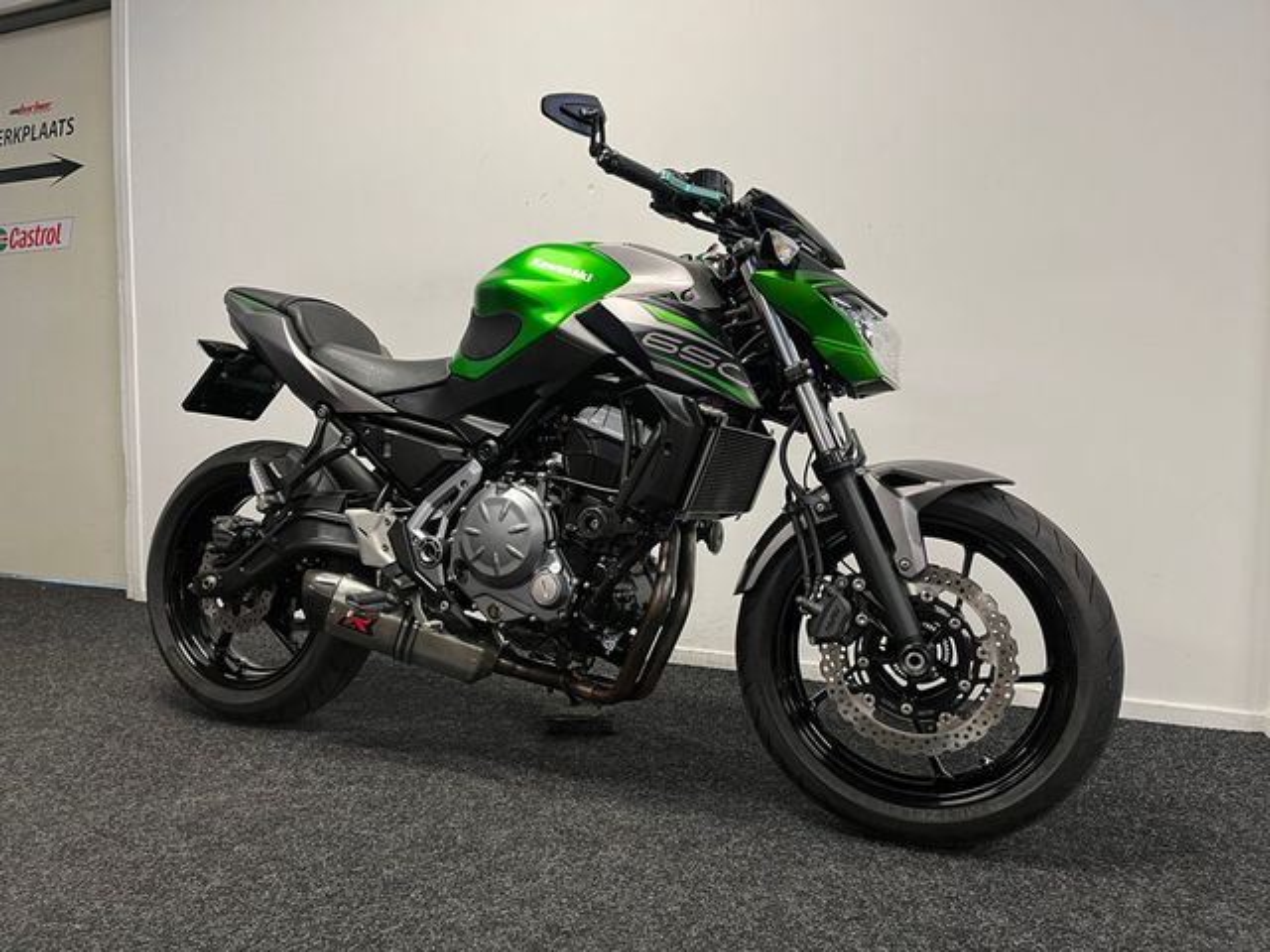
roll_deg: +0.1
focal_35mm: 26
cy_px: 476
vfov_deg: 53.1
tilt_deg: -3.4
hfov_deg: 67.3
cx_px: 635
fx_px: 954
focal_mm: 5.1
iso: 100
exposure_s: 1/50
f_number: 1.6
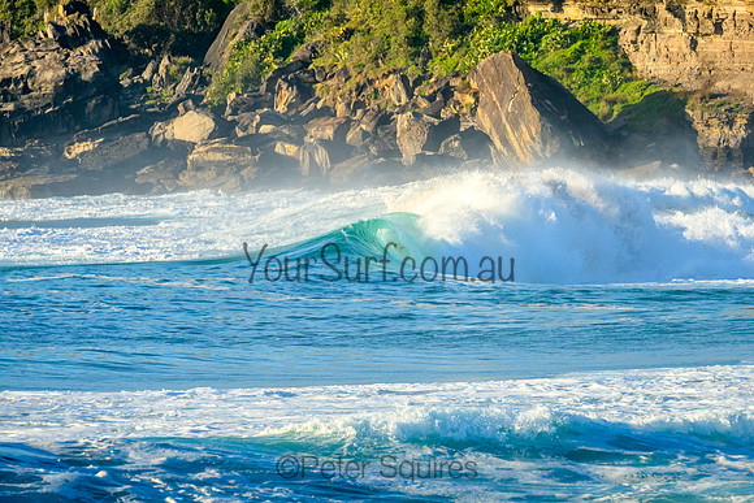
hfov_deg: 3.8
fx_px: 11508
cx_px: 416
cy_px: 246
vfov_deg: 2.5
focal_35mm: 549
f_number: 9
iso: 1000
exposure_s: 1/2000
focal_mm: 400
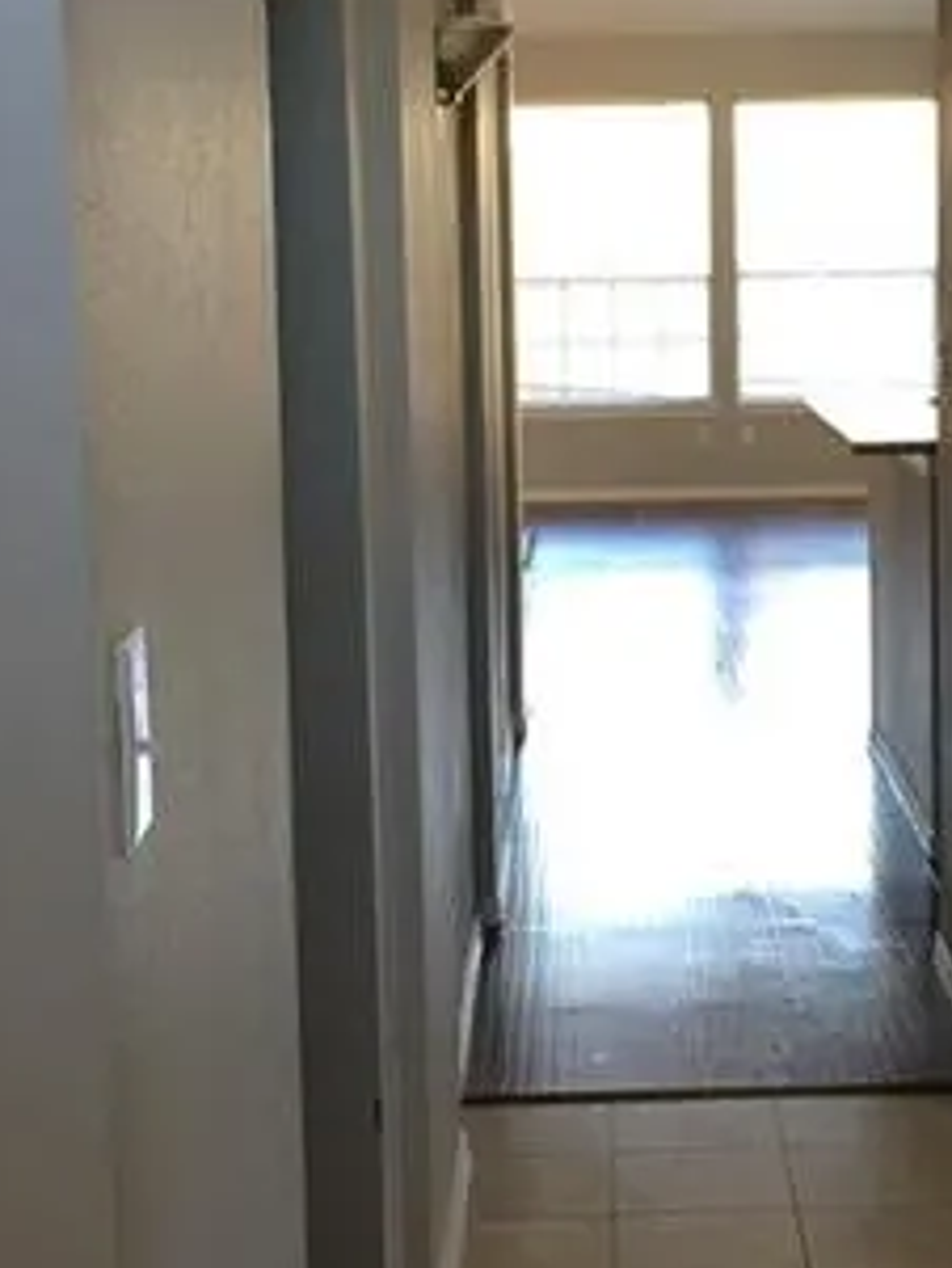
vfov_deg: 26.3
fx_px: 2712
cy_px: 527
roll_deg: +1.7
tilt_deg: -6.8
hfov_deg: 19.8
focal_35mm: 74
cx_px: 649
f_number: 2.2
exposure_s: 1/15
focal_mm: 4.15
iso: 40
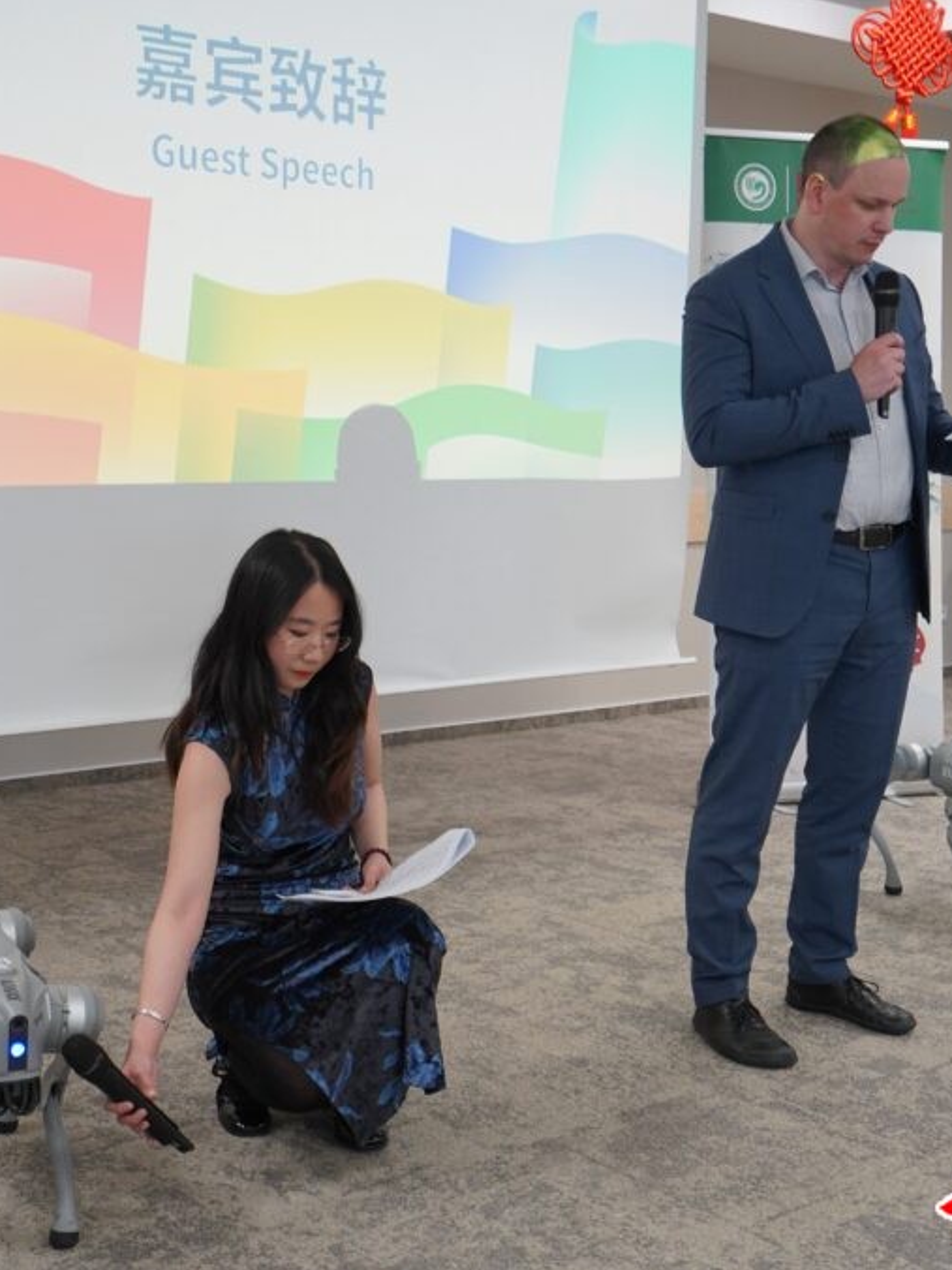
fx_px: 1870
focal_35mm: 51
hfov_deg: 28.5
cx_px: 409
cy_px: 636
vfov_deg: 37.5
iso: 1250
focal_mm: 35
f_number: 4
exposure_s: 1/160
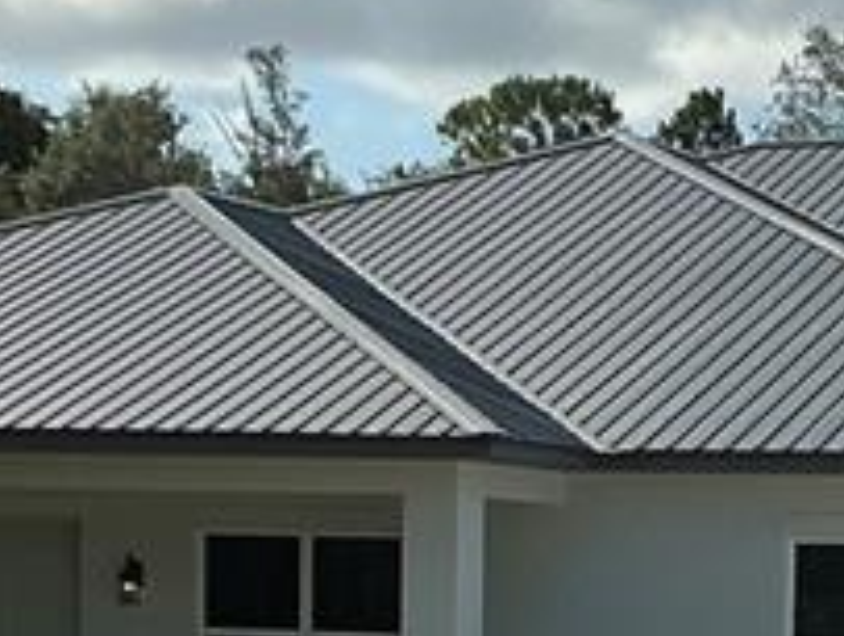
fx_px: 3444
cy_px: 939
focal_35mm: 141
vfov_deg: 10.2
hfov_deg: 13.8
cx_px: 790
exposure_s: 1/2141
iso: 25
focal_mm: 3
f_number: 1.8
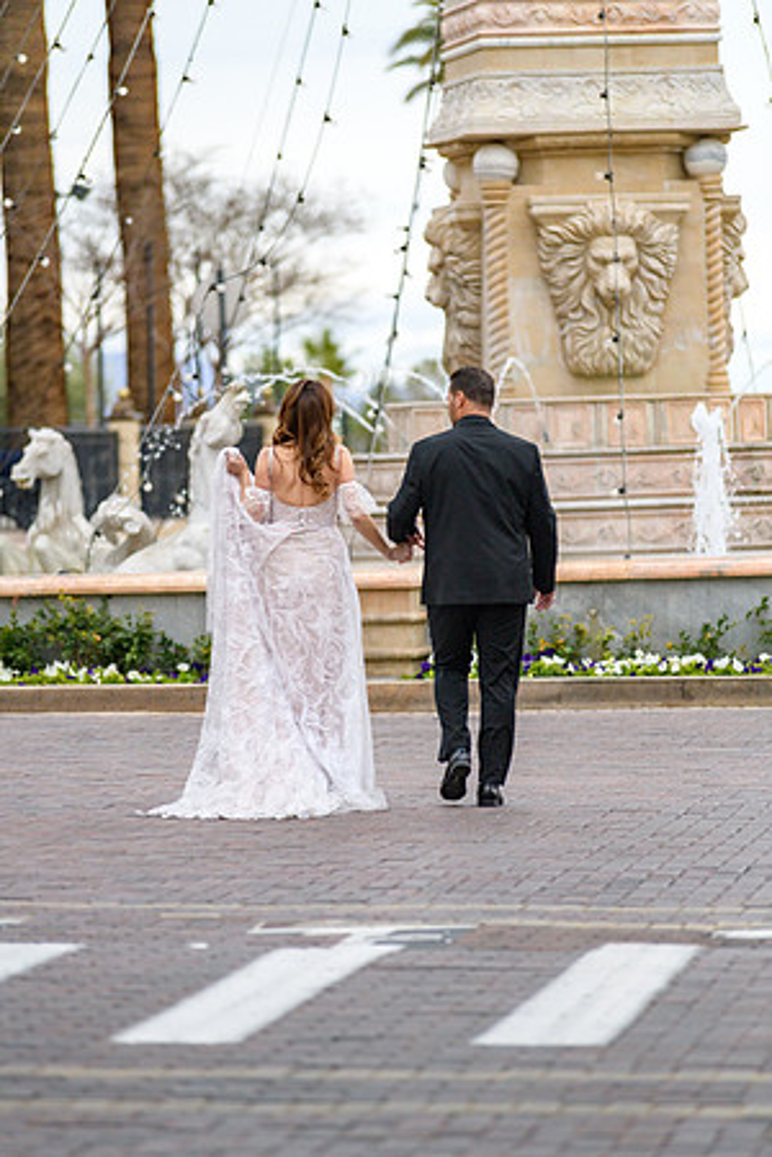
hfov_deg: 6.9
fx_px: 6433
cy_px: 578
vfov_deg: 10.3
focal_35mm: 200
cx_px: 386
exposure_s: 1/3200
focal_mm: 200
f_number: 2.8
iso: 250
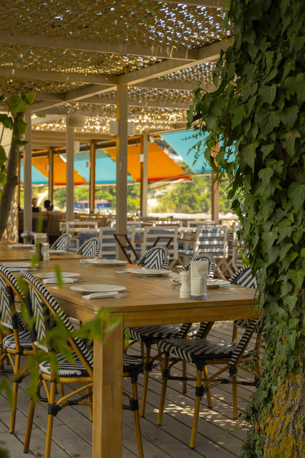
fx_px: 799
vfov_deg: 31.9
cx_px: 152
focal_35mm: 63
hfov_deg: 21.6
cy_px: 229
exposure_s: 1/640
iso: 640
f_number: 7.1
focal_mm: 62.9
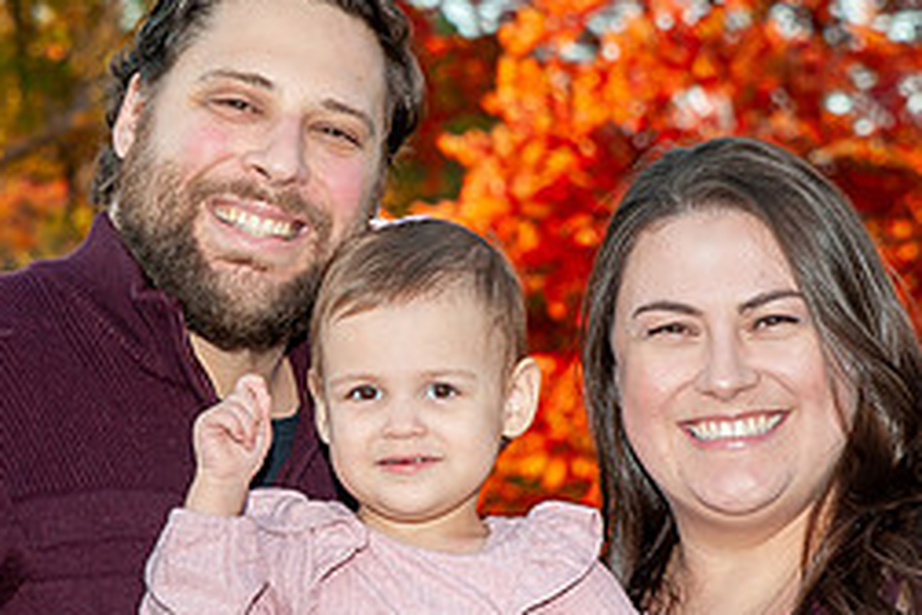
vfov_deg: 6.0
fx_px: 5890
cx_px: 253
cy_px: 371
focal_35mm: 230
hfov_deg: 8.9
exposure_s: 1/200
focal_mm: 70
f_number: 7.1
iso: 400
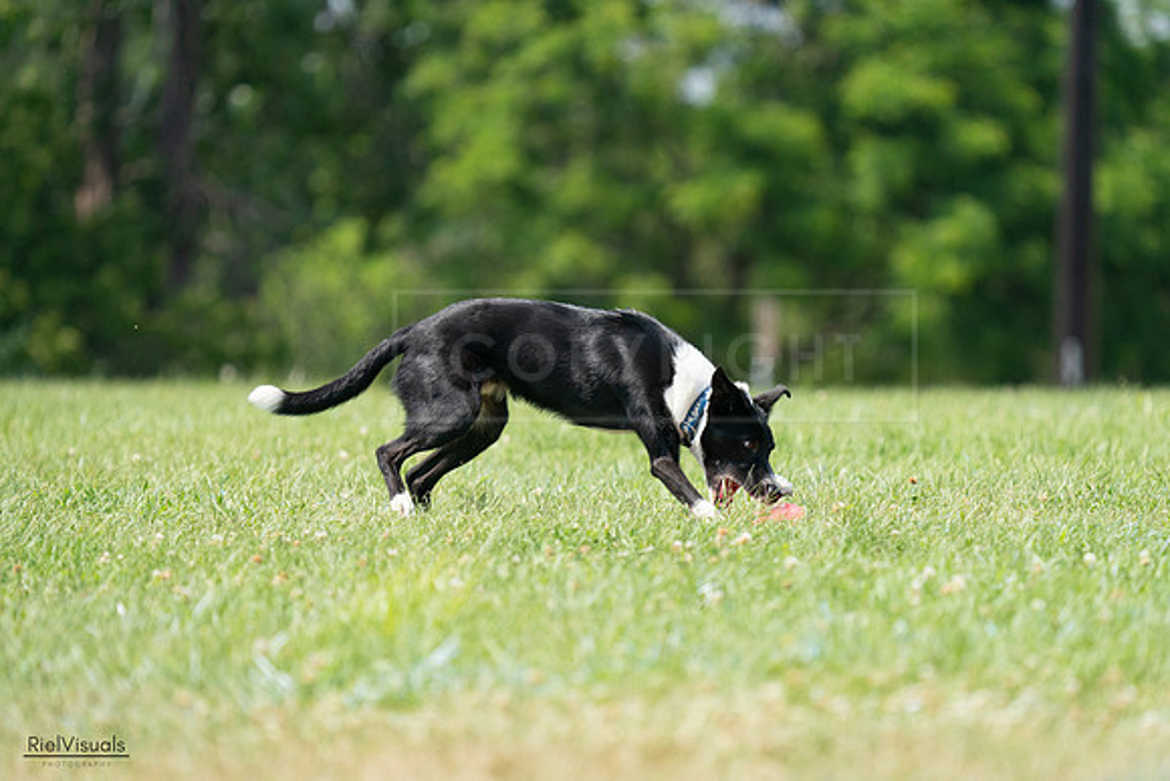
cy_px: 390
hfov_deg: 5.3
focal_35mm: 391
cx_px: 585
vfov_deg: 3.5
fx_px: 12710
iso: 2000
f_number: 6.3
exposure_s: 1/4000
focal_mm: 391
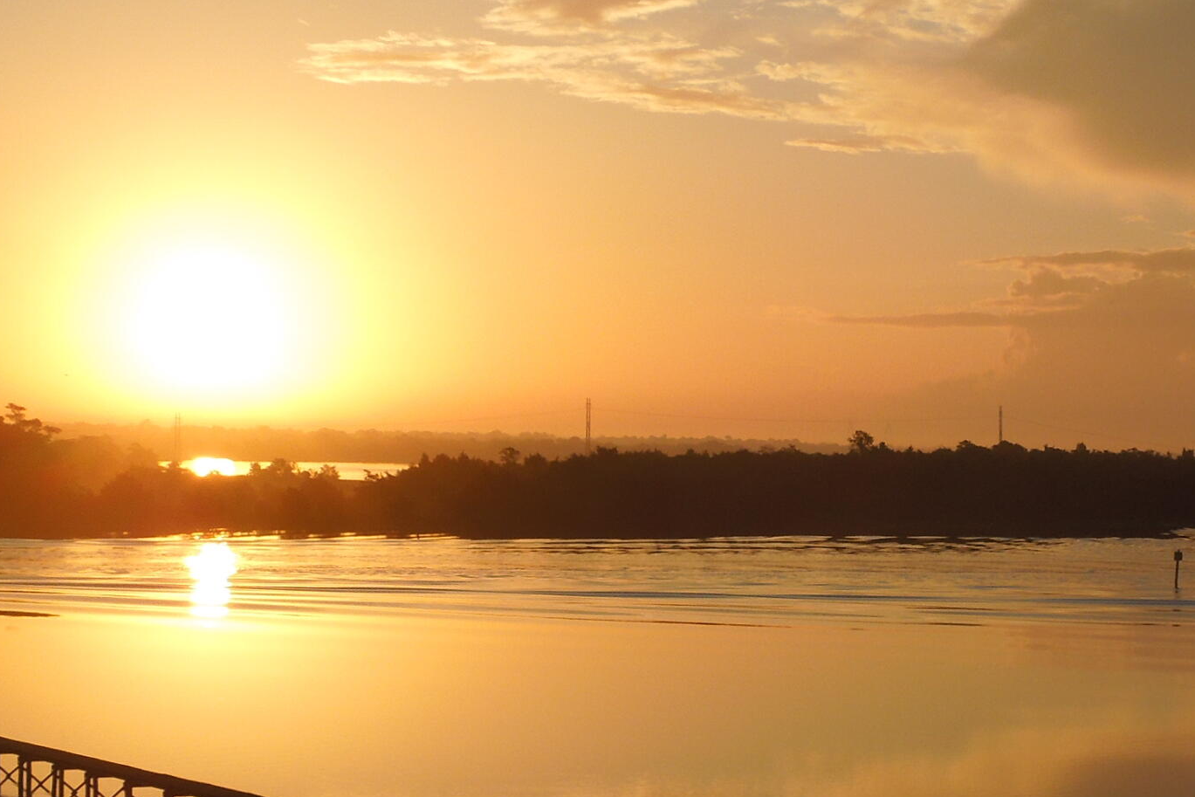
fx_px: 3253
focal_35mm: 98
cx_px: 895
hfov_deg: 20.7
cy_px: 597
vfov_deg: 13.9
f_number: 3.9
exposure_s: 1/1000
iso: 100
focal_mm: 7.8
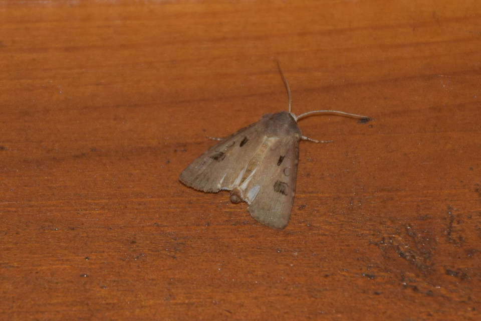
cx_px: 240
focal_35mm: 210
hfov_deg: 9.8
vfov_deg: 6.5
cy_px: 160
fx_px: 2806
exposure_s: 1/60
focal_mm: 140
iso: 320
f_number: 5.6
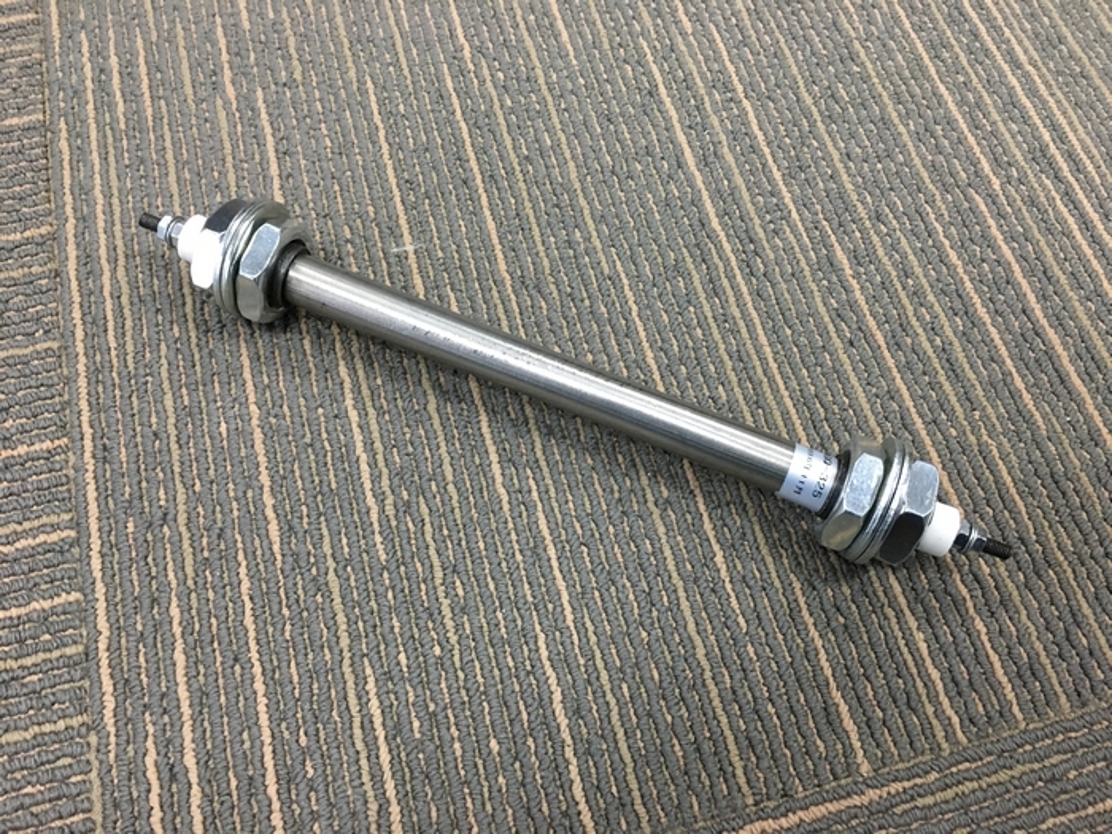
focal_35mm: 29
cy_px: 417
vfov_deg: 48.2
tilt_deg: -65.0
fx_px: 932
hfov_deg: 61.7
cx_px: 556
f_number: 2.2
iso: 200
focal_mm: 4.15
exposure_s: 1/33
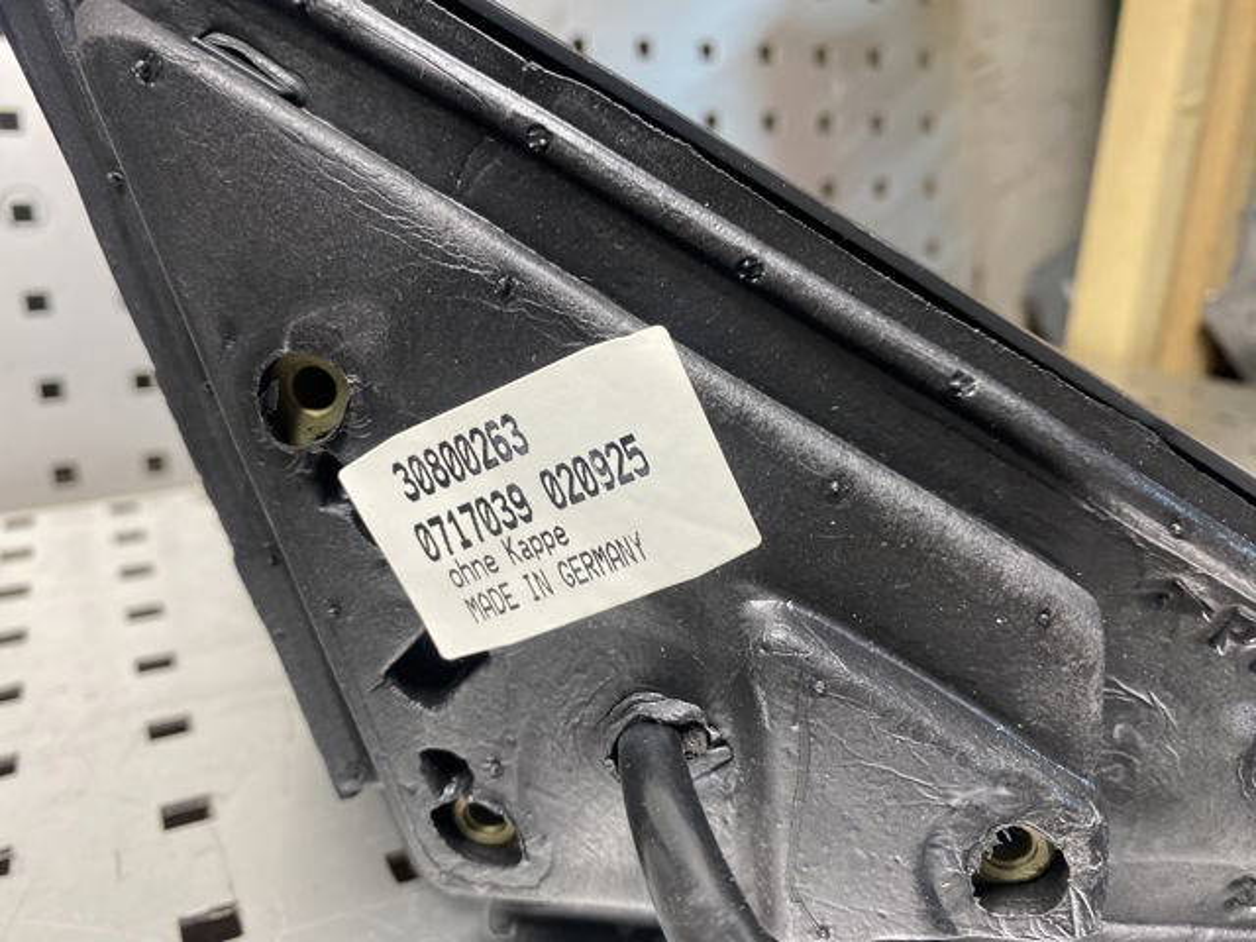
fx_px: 907
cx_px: 628
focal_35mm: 25
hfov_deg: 69.4
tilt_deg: -17.7
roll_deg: -0.5
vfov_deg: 54.9
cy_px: 471
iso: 100
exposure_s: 1/100
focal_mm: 4.25
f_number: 1.8
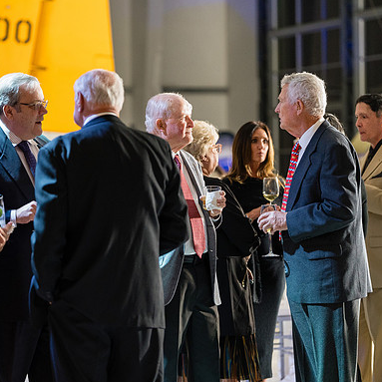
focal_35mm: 143
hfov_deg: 12.2
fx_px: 1785
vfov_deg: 12.2
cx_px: 158
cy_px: 191
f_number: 2.8
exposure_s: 1/250
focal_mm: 111
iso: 3200
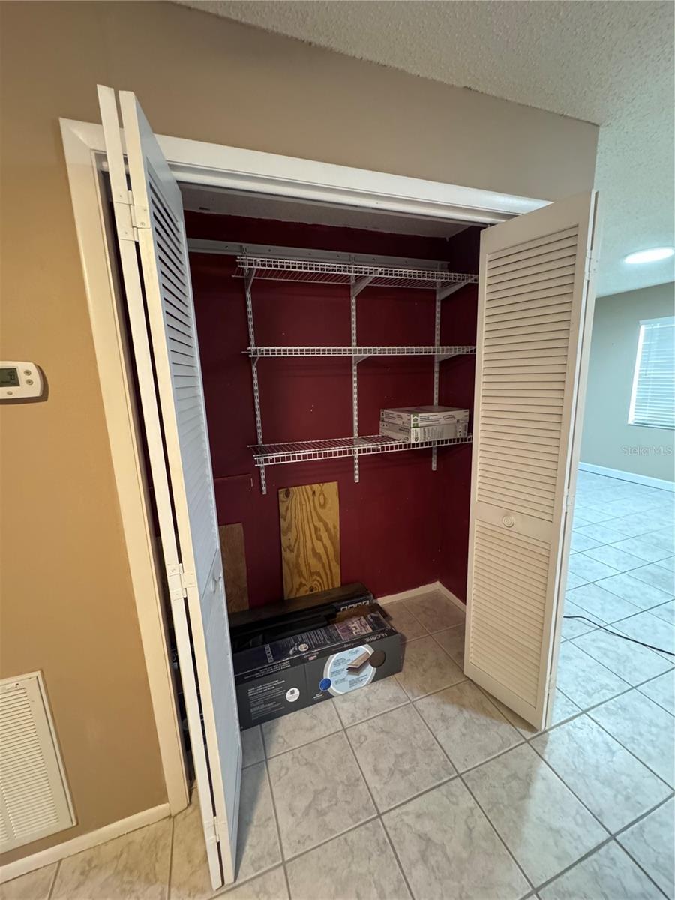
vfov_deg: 102.1
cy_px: 450
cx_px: 338
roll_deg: +2.4
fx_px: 364
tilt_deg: -10.5
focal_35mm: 14
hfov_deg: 85.7
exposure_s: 1/40
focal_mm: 2.22
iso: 1000
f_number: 2.2
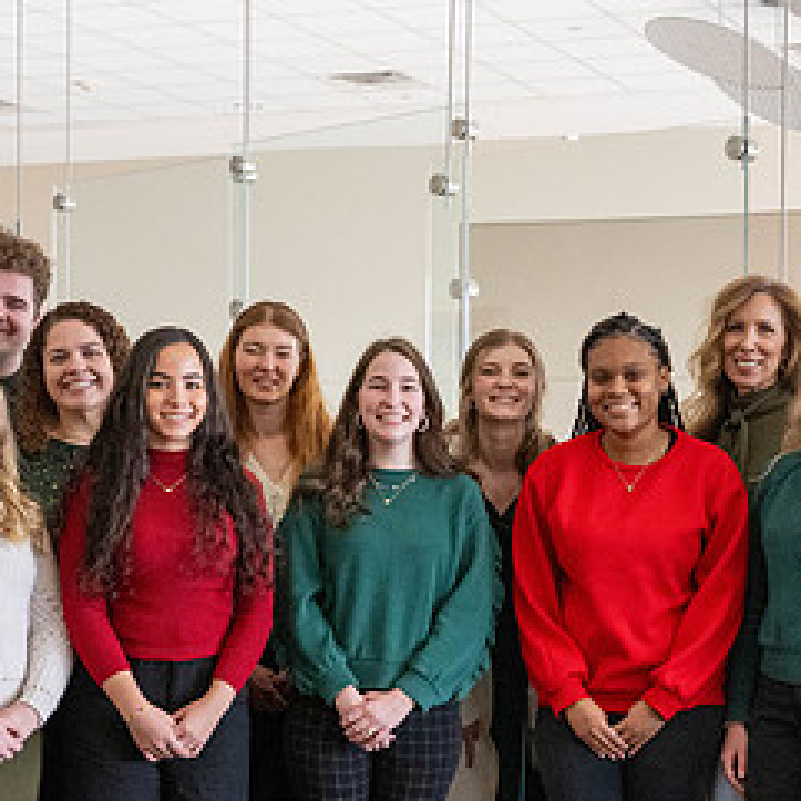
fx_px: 2304
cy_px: 500
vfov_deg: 19.7
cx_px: 408
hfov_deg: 19.7
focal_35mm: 88
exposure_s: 1/320
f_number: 8
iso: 3200
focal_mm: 38
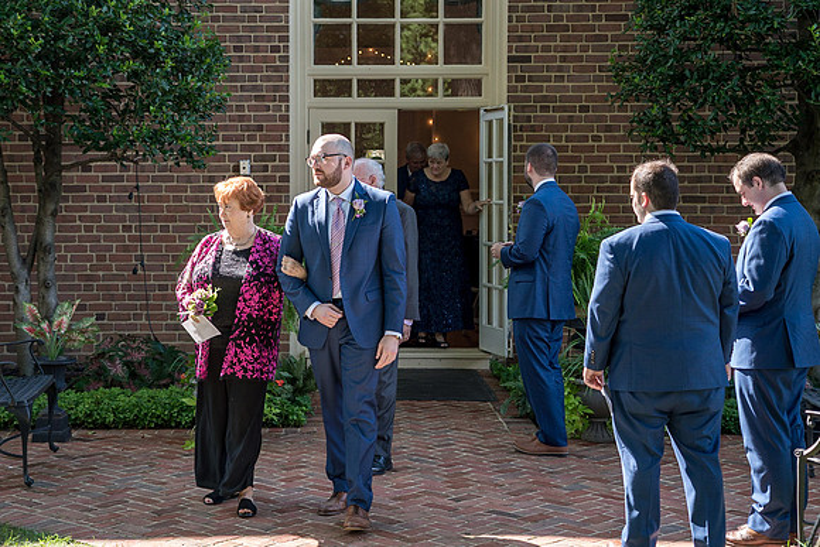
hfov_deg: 29.3
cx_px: 330
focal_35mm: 69
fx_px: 1567
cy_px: 202
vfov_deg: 19.8
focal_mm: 54
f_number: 4
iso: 200
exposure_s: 1/200
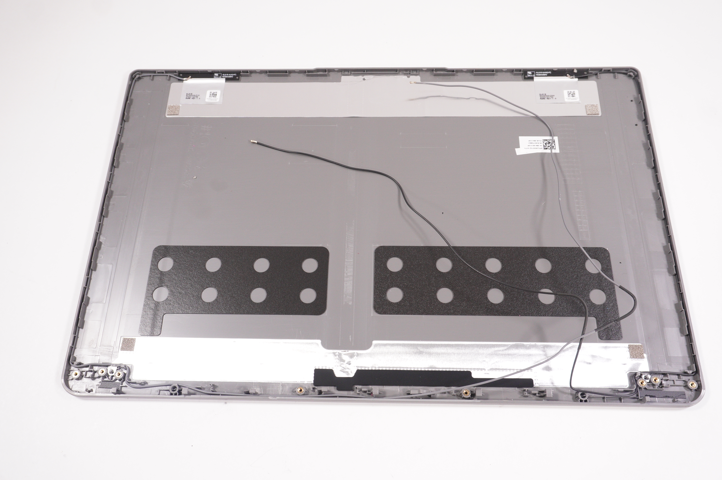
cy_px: 240
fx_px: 631
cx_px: 361
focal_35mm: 32
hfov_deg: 59.5
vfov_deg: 41.6
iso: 800
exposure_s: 1/200
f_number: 5.6
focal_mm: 21
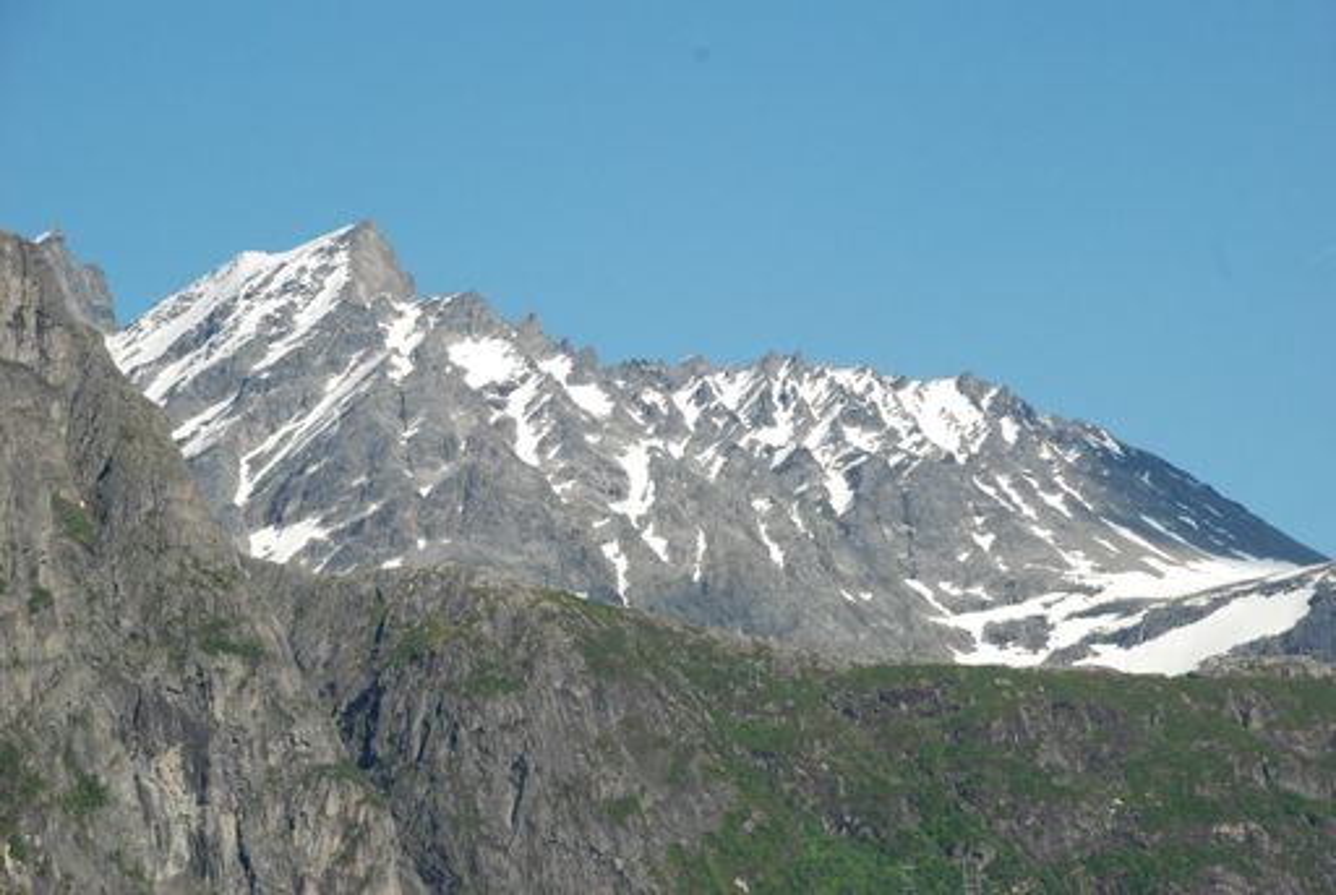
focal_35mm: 135
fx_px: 5017
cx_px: 668
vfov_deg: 10.2
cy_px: 448
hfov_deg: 15.2
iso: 800
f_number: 10
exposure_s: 1/1600
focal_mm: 90
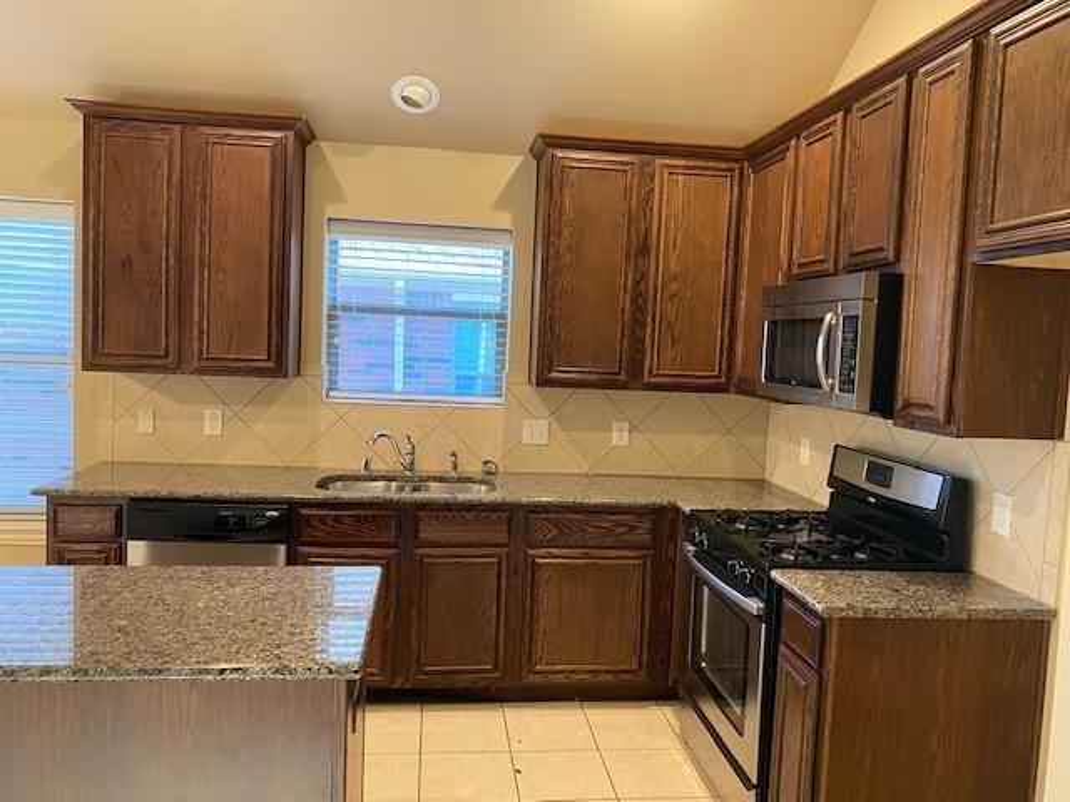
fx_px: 804
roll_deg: -2.2
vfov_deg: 53.1
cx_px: 535
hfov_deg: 67.3
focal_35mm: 26
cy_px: 401
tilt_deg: -3.9
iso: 320
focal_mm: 4.25
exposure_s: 1/60
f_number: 1.8
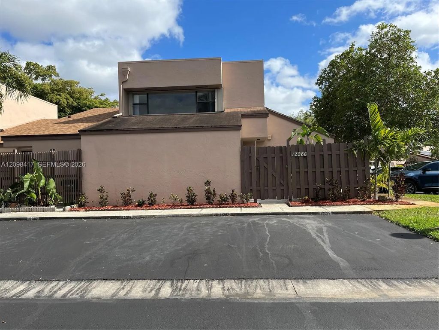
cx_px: 220
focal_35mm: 26
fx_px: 330
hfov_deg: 67.3
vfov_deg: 53.1
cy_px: 165
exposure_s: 1/3215
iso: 50
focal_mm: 5.1
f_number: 1.6
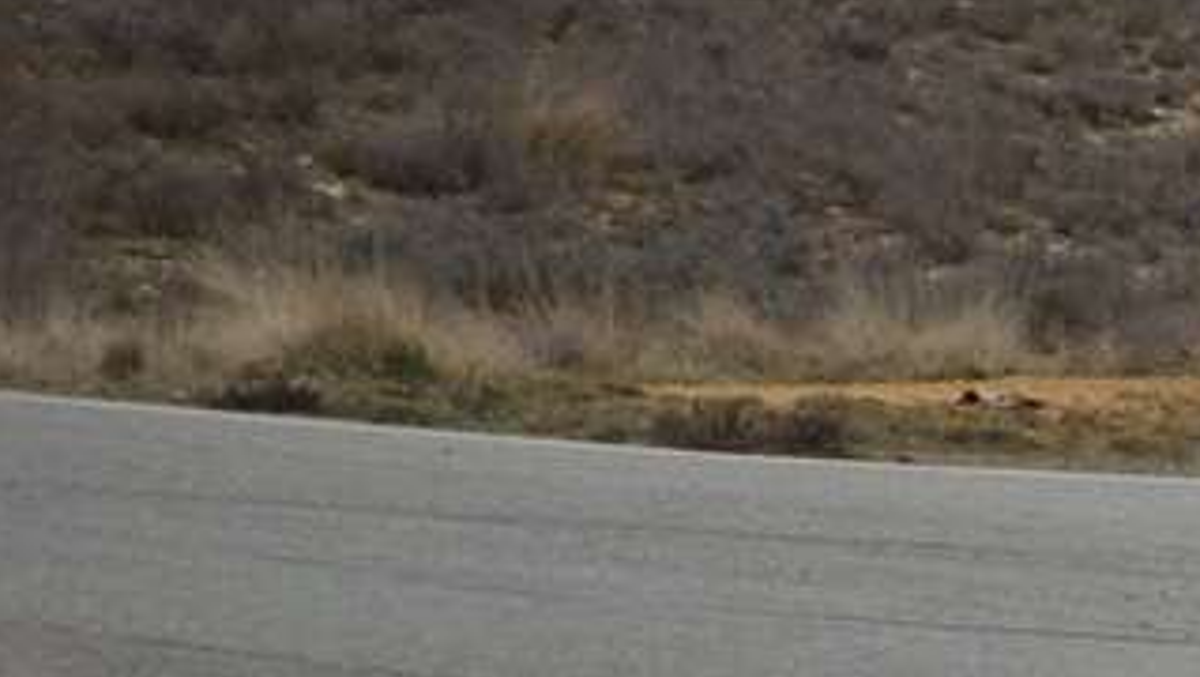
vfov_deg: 1.2
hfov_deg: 2.1
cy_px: 1239
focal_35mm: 1007
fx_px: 32066
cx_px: 1907
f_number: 5.6
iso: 200
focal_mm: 200
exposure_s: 1/500
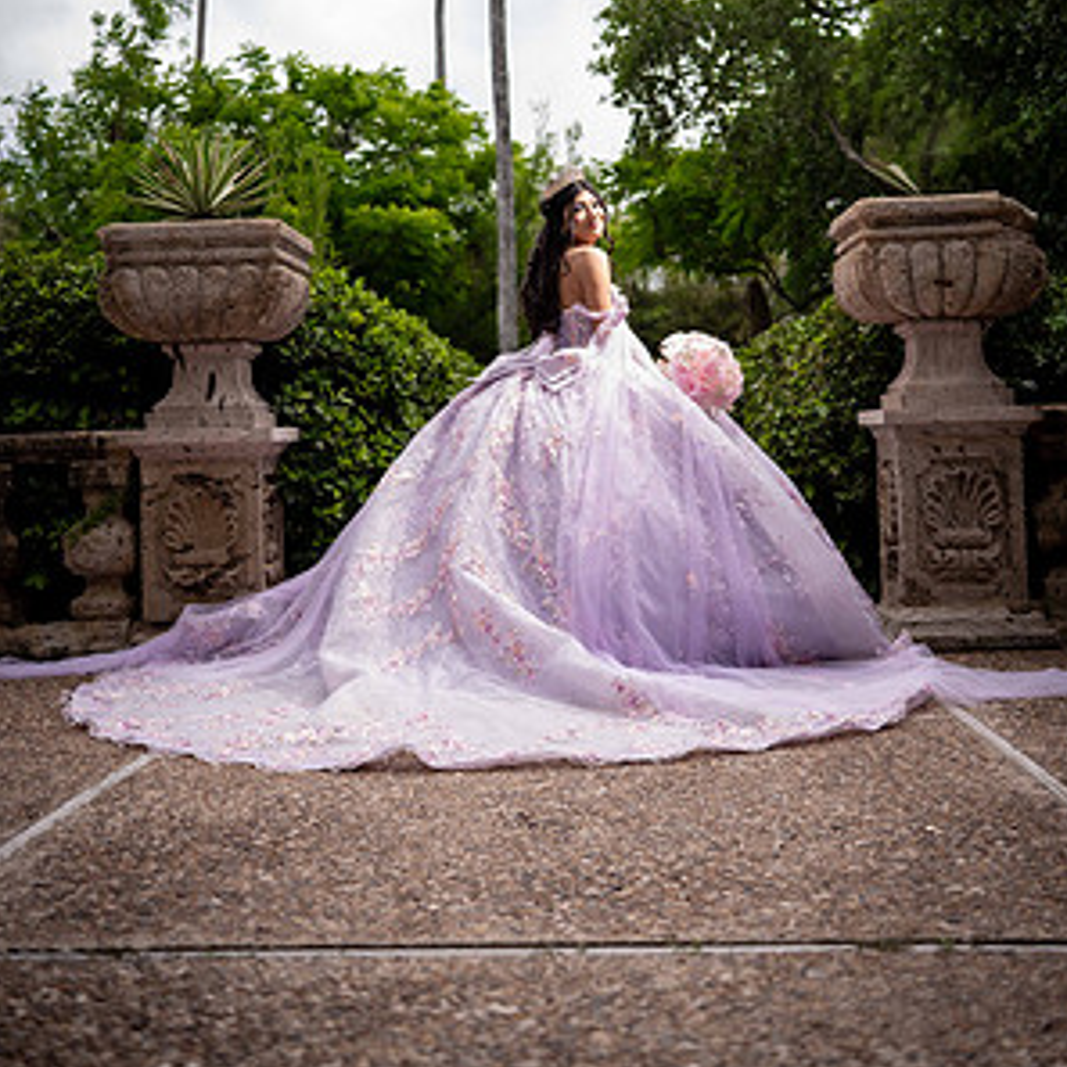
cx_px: 535
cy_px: 309
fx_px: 1569
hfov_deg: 37.6
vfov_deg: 36.9
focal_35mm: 45
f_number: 2.2
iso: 80
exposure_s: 1/1600
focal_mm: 35
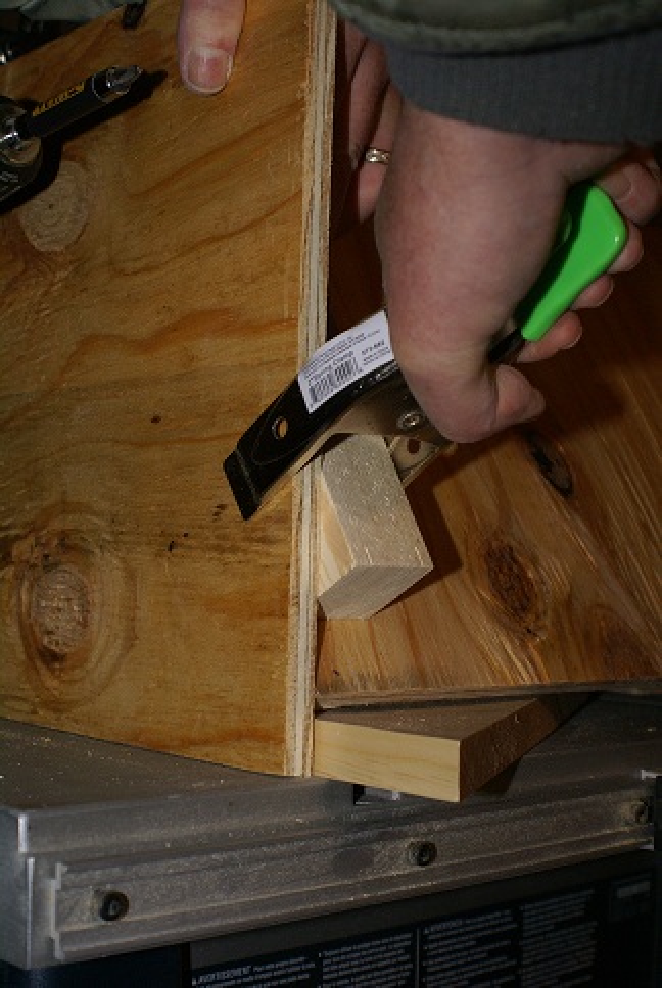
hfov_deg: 25.8
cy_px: 494
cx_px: 331
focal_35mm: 52
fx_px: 1444
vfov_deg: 37.8
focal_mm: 35
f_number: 5.6
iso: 400
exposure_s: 1/60
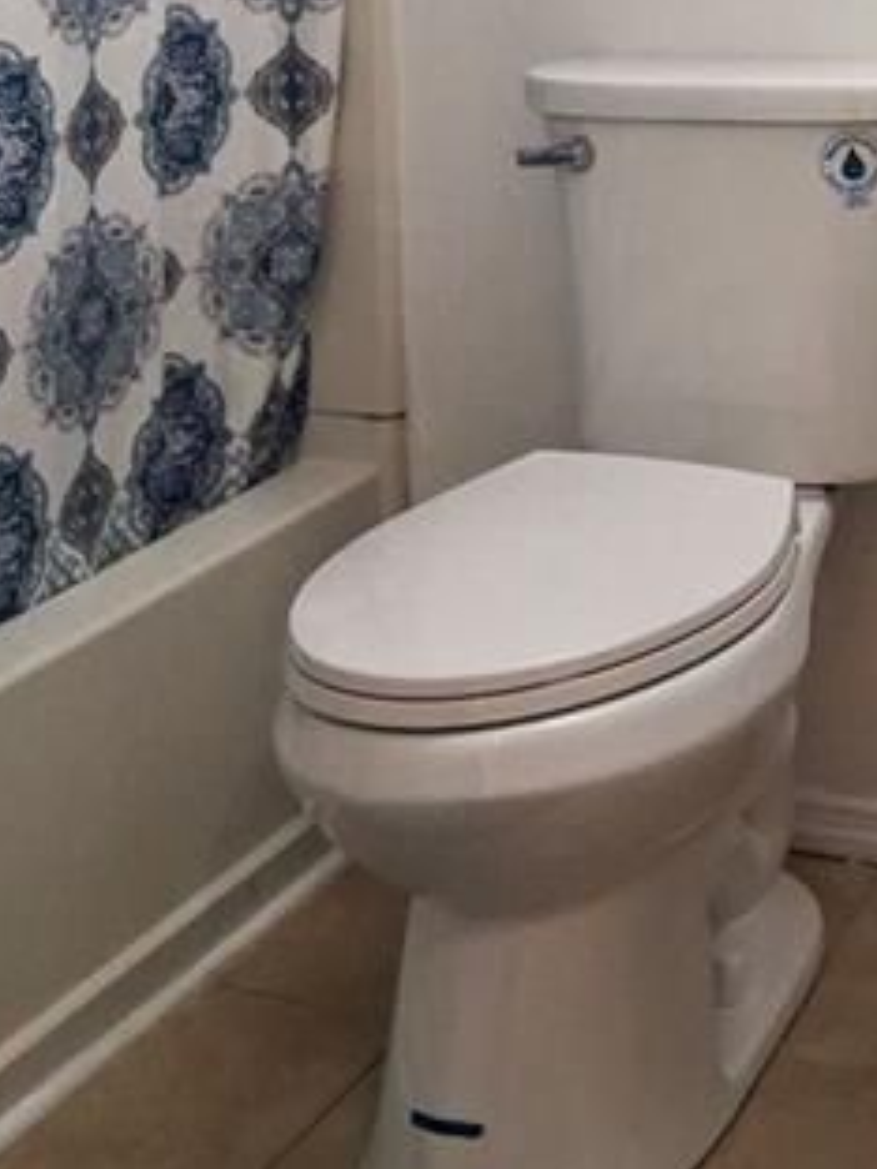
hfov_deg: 21.8
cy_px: -15
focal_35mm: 64
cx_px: 944
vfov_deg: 28.3
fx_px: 2162
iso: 500
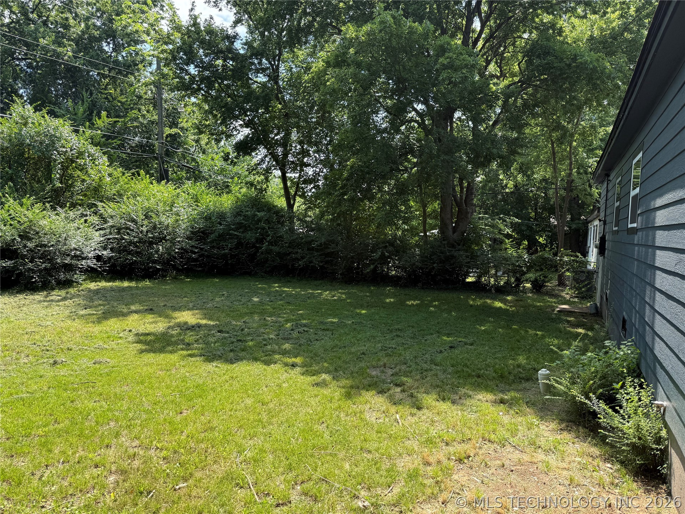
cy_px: 257
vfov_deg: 56.8
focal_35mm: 24
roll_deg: -2.7
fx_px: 475
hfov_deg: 71.6
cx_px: 342
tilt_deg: -3.4
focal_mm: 6.76
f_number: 1.78
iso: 80
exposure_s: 1/909
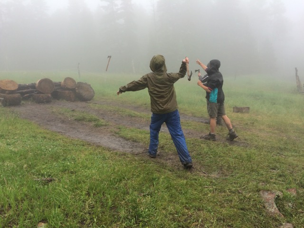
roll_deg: +4.0
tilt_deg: -9.2
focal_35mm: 29
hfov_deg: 61.7
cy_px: 114
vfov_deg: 48.2
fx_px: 255
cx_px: 152
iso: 32
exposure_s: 1/161
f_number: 2.2
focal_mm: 4.15
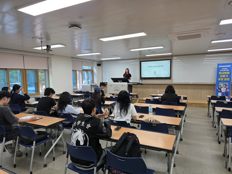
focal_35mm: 23
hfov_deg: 73.9
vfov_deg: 58.9
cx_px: 116
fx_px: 154
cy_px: 87
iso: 80
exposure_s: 1/120
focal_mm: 6.3
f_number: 1.7
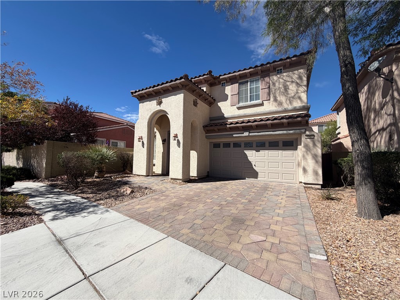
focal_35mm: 14
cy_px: 150
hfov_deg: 102.1
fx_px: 162
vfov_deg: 85.7
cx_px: 200
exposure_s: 1/1125
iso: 25
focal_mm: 2.22
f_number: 2.2
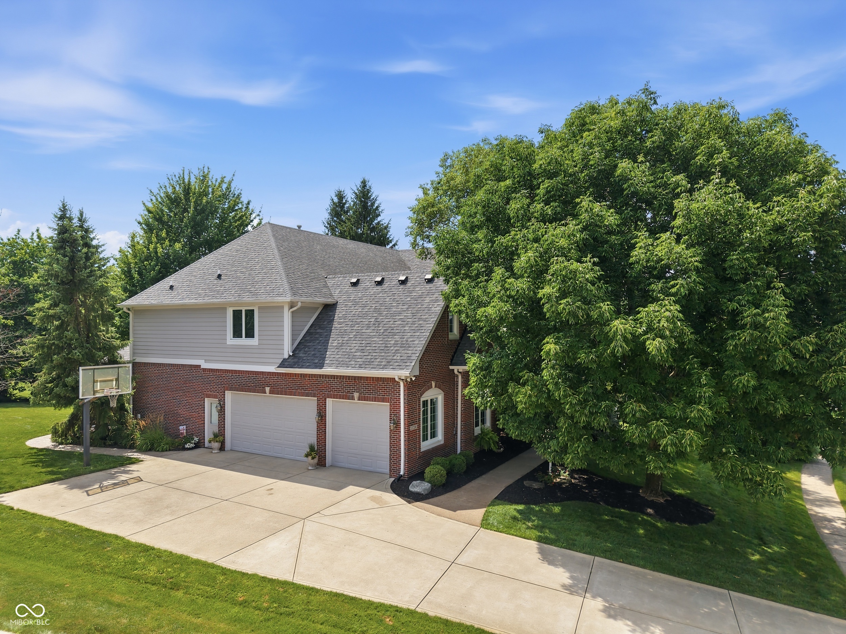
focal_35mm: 24
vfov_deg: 56.8
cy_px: 317
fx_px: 587
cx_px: 423
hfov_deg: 71.6
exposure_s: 1/8000
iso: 270
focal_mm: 8.7
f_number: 1.8
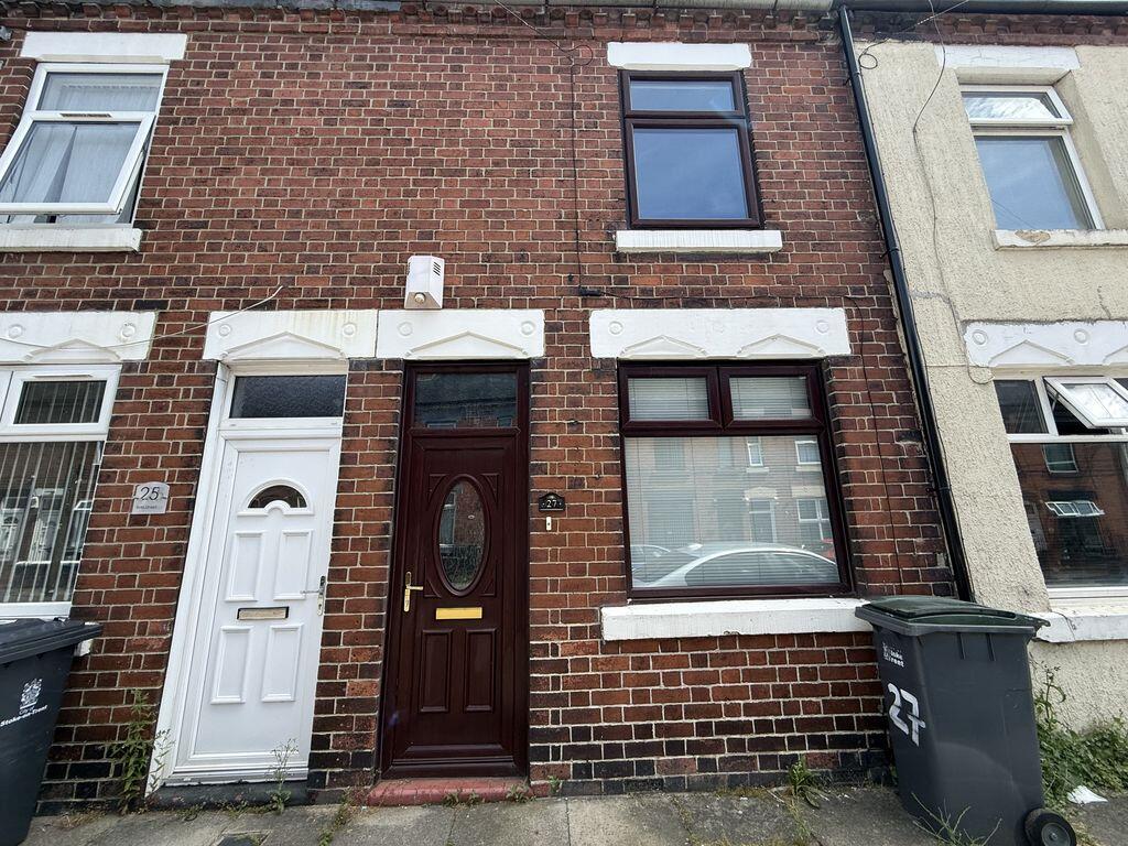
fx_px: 456
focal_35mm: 14
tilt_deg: +13.2
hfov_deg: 102.1
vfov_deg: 85.7
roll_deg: +0.7
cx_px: 564
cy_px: 423
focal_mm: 2.22
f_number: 2.2
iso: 50
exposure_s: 1/658
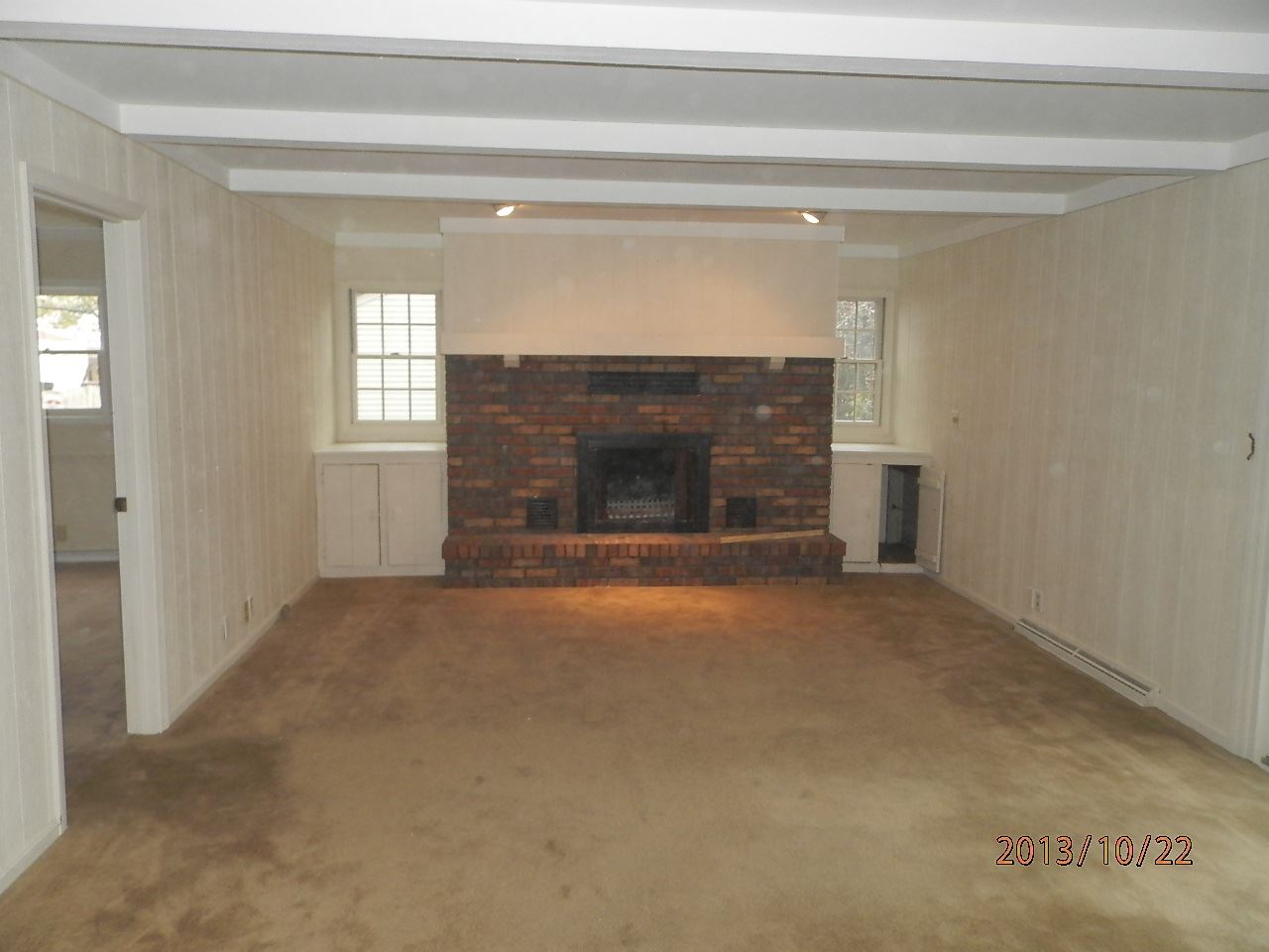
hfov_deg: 69.4
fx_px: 916
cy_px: 476
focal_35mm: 25
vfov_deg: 54.9
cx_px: 634
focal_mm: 4.5
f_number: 3.1
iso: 200
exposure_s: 1/30
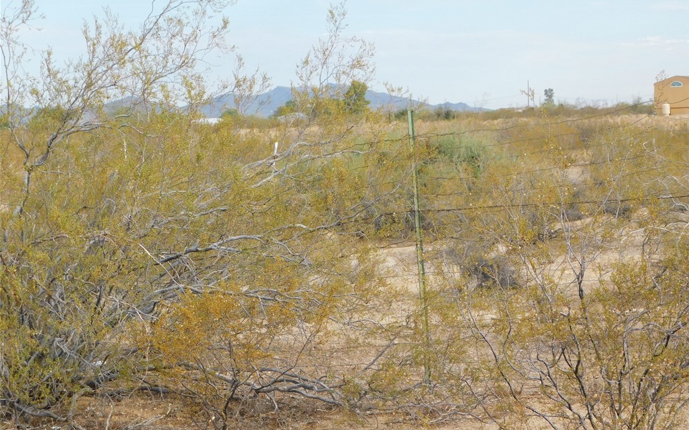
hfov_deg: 24.4
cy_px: 214
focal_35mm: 85
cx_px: 344
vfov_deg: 15.4
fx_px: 1596
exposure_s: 1/320
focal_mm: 14.2
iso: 125
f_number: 4.4
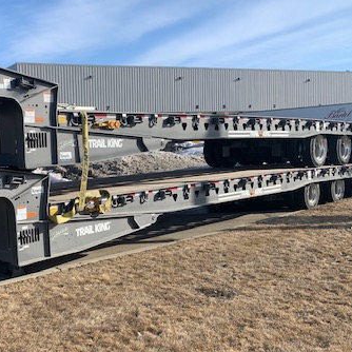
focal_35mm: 44
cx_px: 64
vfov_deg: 38.3
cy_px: 185
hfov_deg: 36.9
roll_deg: +2.0
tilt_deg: -4.7
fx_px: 506
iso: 25
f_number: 1.8
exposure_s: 1/2075
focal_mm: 4.25
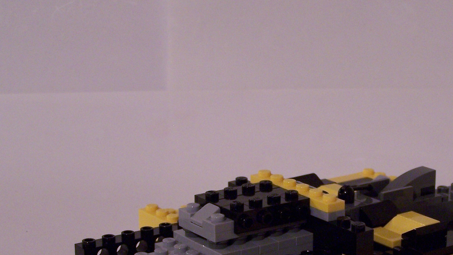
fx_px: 1201
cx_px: 322
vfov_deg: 12.0
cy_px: 212
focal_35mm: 100
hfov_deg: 21.2
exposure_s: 1/8
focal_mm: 10.7
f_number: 3.2
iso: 200
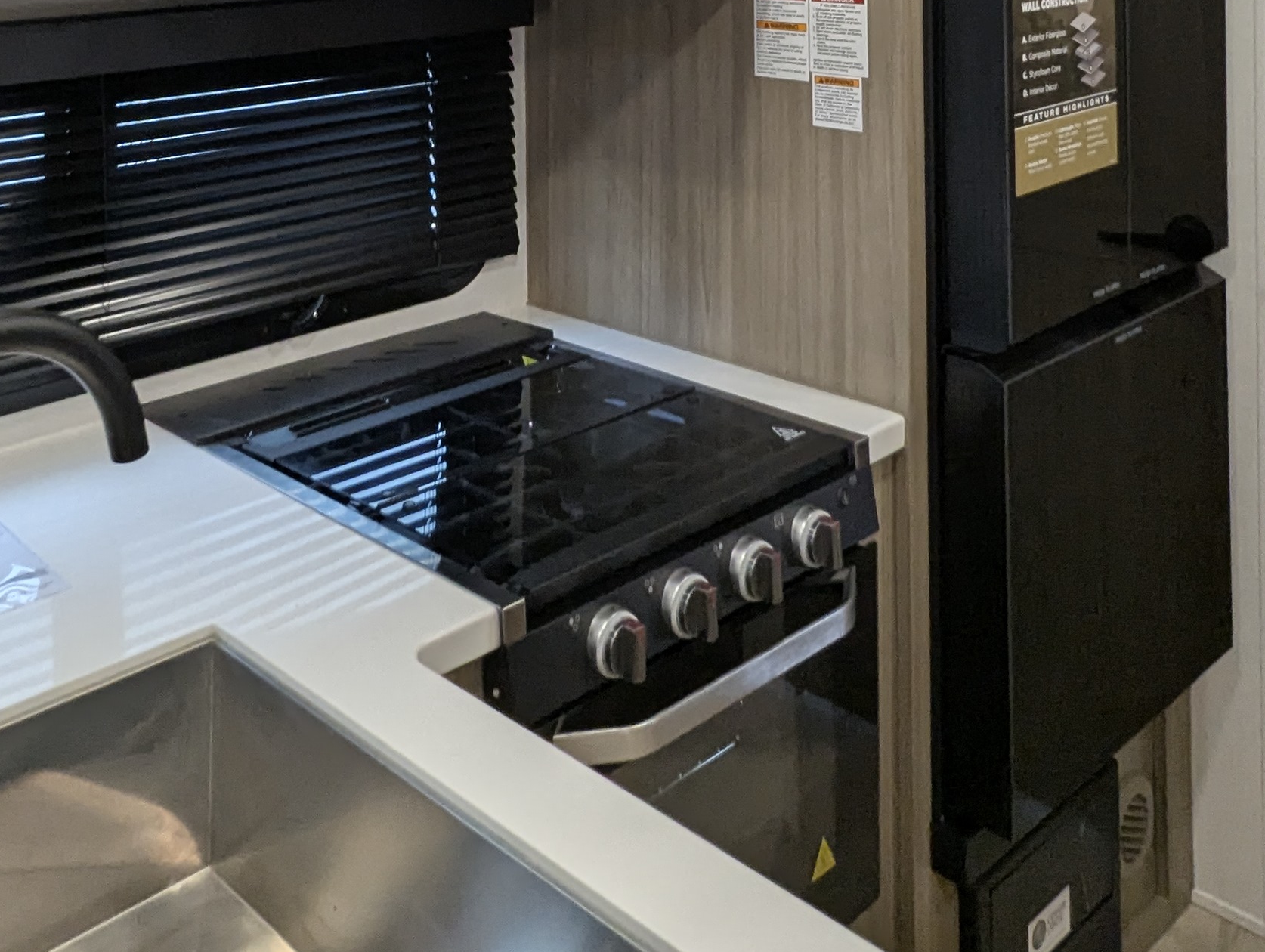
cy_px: -116
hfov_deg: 47.4
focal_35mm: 39
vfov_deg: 32.2
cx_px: 484
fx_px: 1427
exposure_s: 1/99.1
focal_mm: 2.35
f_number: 2.2
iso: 224
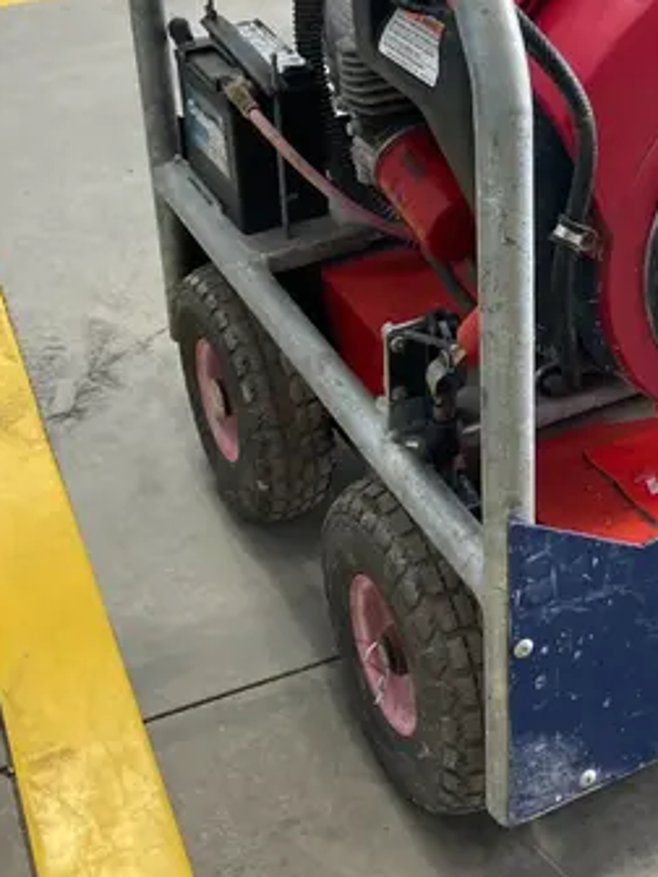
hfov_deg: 23.8
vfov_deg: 30.7
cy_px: 142
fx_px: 1546
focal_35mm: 61
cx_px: 496
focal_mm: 3.99
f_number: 1.8
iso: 80
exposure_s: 1/121
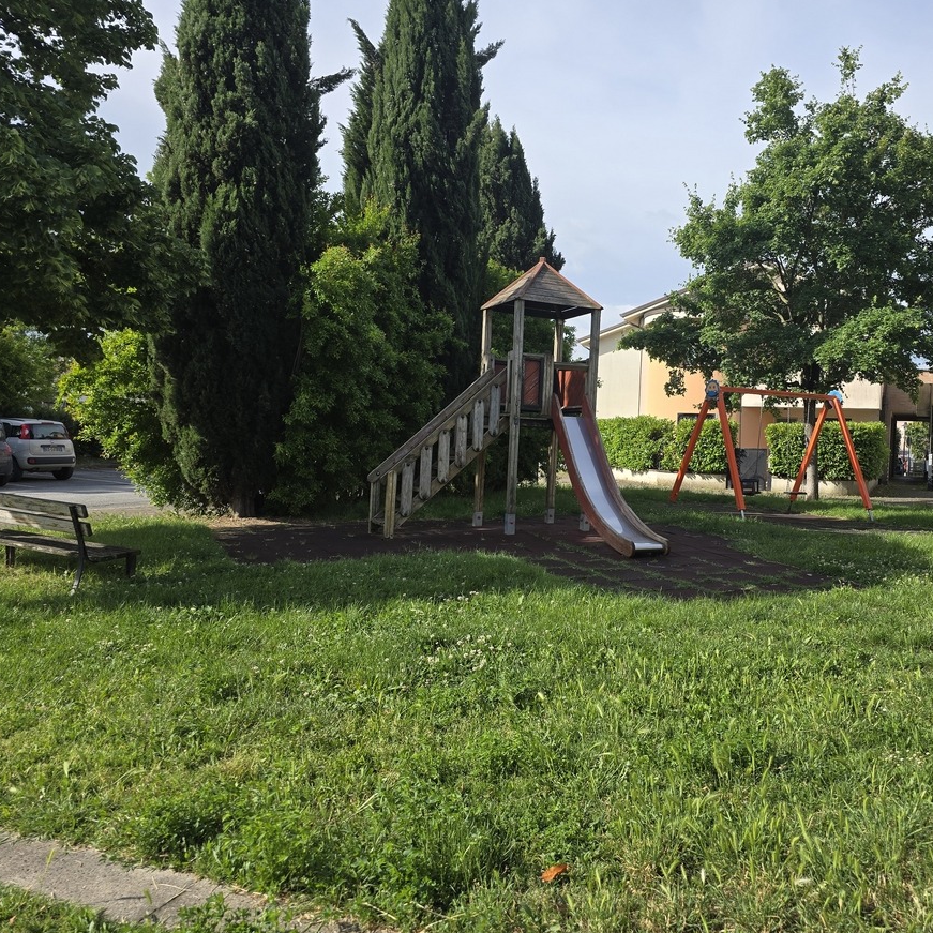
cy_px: 476
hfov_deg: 56.3
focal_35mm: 28
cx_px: 611
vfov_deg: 57.3
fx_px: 854
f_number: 1.7
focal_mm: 6.3
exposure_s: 1/554
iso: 12
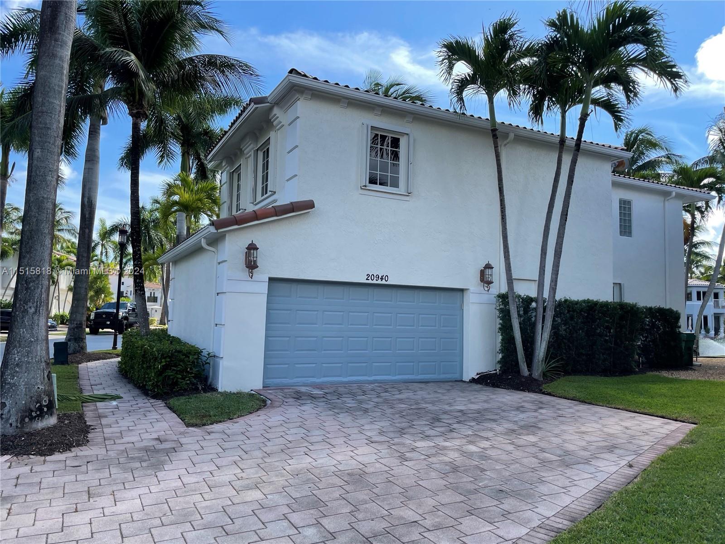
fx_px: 545
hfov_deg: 67.3
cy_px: 272
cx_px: 362
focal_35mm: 26
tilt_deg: +5.2
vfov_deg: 53.1
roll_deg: -1.6
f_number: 1.6
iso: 32
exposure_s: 1/1103
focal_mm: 4.2
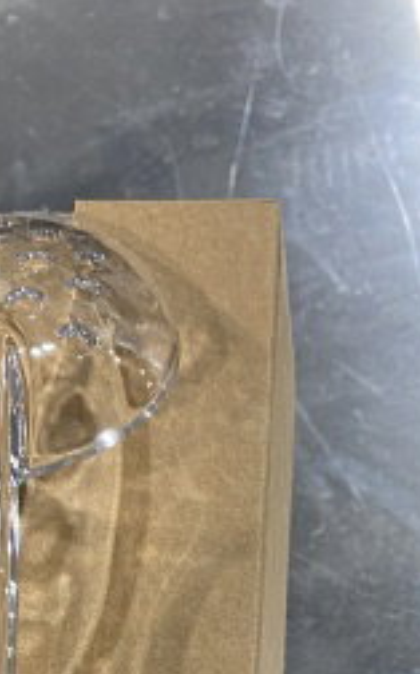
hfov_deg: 14.6
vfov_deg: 20.0
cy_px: 1018
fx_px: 1634
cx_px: 75
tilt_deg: -72.4
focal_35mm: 89
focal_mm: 4.25
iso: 125
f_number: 1.8
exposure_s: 1/60
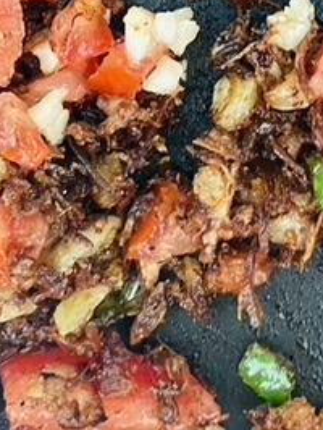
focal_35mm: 100
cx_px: 281
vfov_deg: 18.2
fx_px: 1242
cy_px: -136
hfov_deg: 14.7
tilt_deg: -80.1
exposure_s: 1/40
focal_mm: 4.25
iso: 500
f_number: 1.8
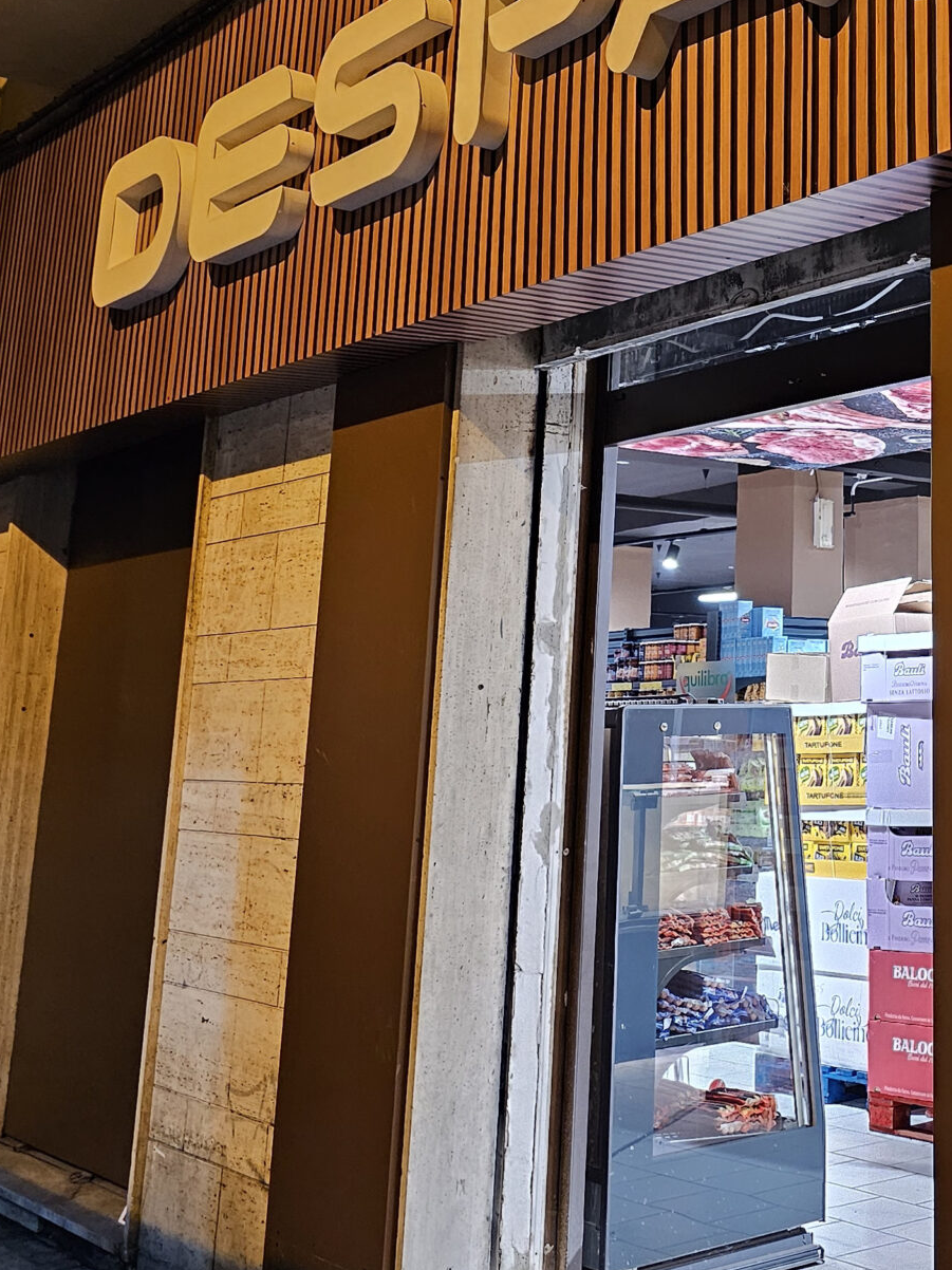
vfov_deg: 38.0
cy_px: 334
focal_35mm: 49
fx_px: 1797
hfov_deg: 28.1
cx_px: 925
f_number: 1.7
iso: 1000
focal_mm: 6.3
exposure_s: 1/100
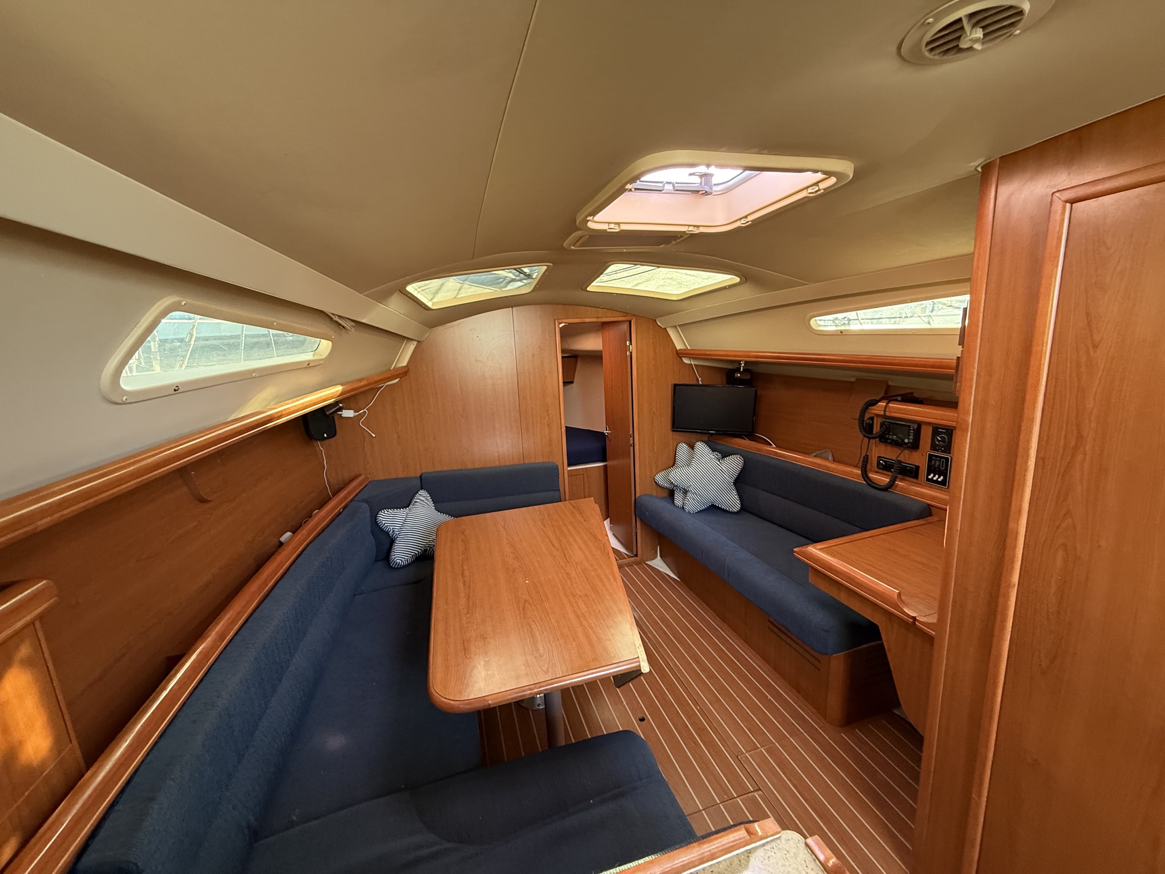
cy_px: 437
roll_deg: +2.7
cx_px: 582
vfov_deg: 85.7
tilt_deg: -12.3
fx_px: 471
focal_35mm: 14
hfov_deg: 102.1
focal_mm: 2.22
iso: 400
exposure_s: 1/60
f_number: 2.2
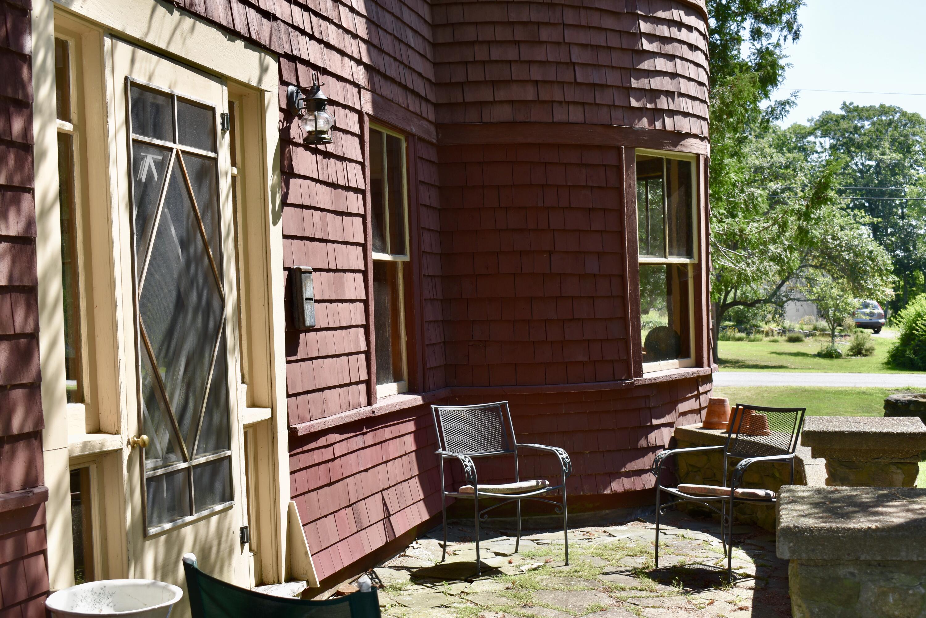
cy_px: 309
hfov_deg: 38.9
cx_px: 463
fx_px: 1312
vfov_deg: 26.5
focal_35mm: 51
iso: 100
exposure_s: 1/200
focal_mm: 34
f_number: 7.1
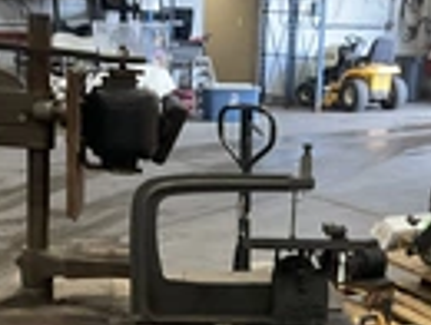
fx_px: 1110
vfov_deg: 16.0
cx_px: 219
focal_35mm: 89
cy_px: 381
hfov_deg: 22.0
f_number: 1.8
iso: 200
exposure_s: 1/40
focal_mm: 3
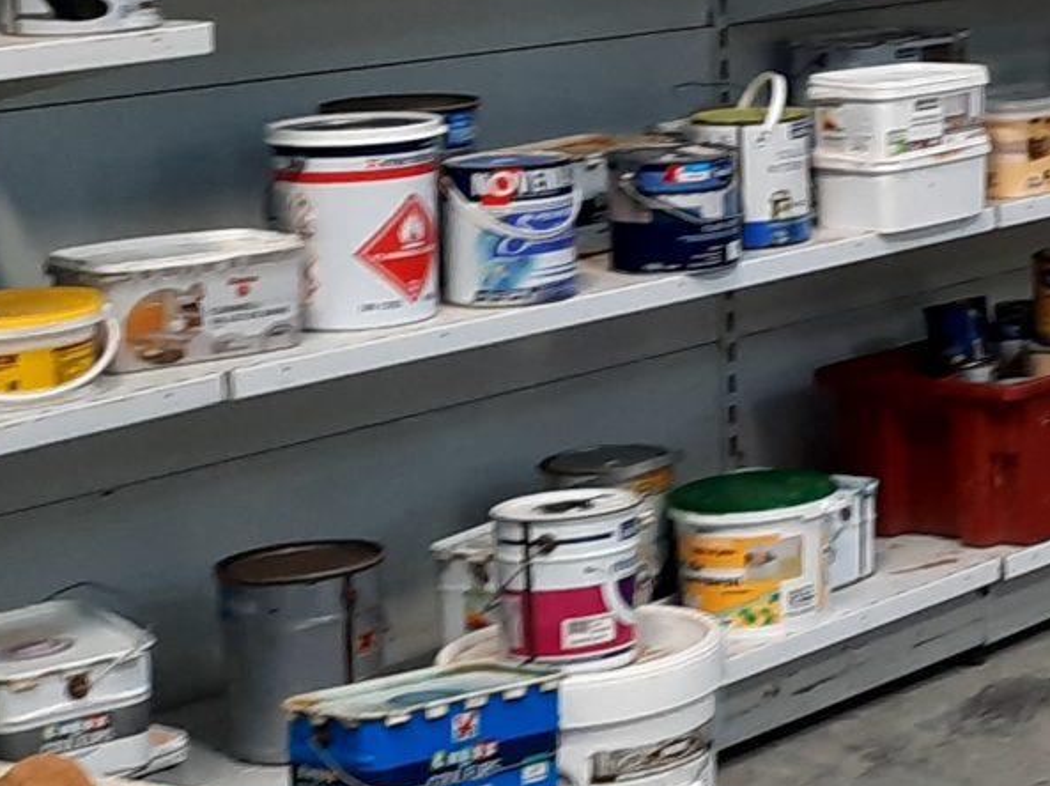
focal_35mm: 108
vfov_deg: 13.5
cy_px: -16
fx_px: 3274
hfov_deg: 15.4
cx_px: 1962
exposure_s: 1/33
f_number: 2
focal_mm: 4.6
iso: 100
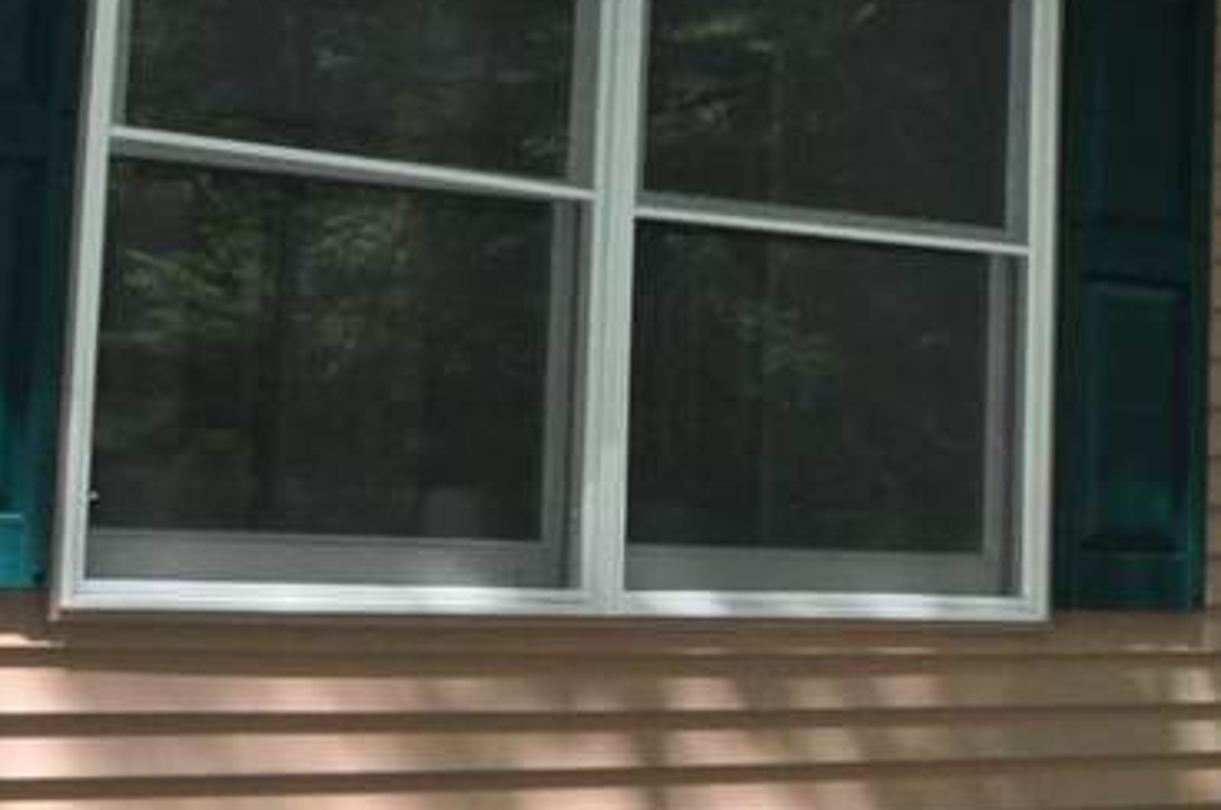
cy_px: 60
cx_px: 1639
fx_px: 3183
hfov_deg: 19.8
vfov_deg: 14.3
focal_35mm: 94
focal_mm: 18
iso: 1600
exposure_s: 1/200
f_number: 16
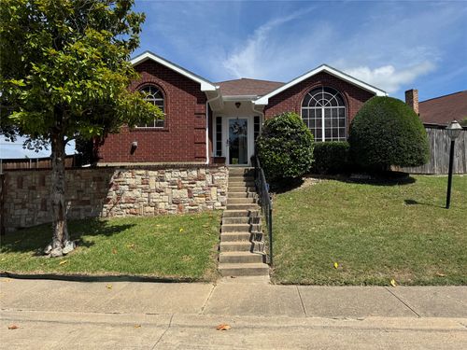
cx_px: 234
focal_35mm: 24
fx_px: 324
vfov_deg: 56.8
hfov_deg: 71.6
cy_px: 175
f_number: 1.78
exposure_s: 1/4950
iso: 80
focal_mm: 6.76
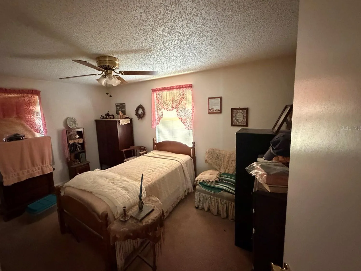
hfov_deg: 98.1
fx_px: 156
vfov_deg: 81.7
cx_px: 170
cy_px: 128
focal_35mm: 15
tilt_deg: -7.4
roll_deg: +2.8
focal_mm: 2.22
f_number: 2.2
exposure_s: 1/56
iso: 1250
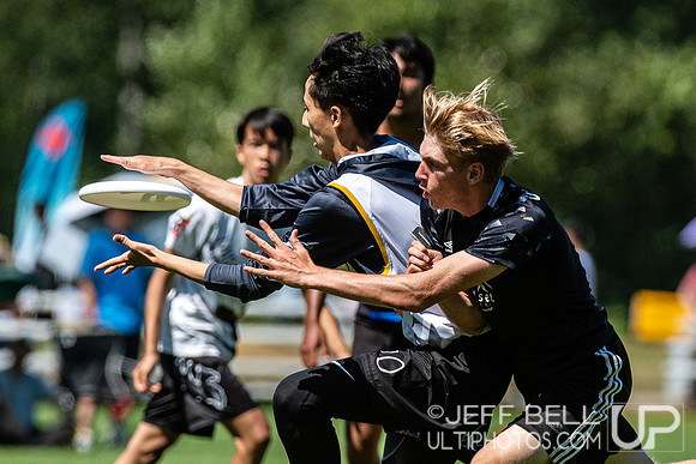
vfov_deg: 1.7
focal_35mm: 791
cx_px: 496
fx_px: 15294
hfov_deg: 2.6
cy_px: 227
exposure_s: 1/3200
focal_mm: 300
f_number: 4
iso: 200
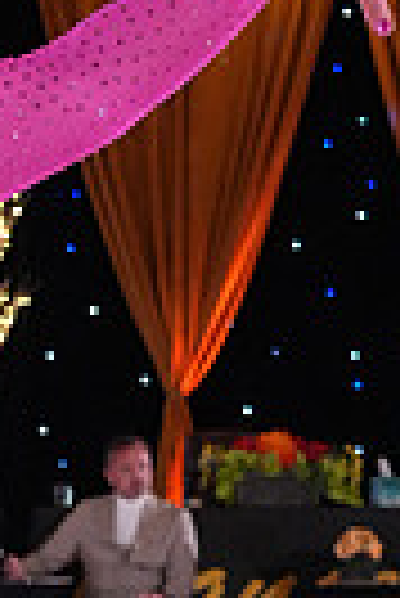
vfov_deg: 10.7
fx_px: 3108
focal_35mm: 187
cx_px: -407
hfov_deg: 7.1
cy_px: 769
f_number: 5.6
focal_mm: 43
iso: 8000
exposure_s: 1/400
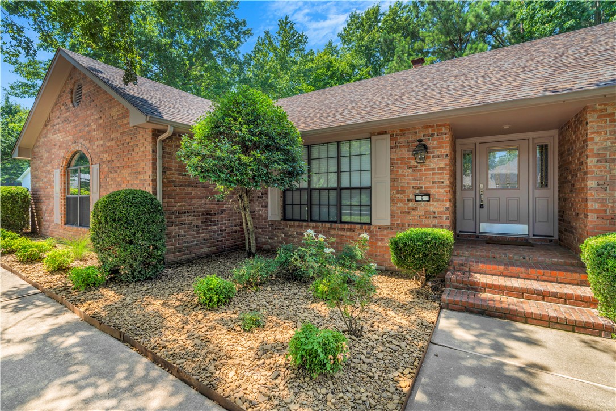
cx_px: 308
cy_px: 206
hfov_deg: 96.7
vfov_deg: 73.7
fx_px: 274
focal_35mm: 16
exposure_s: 1/50
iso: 100
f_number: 6.3
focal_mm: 16
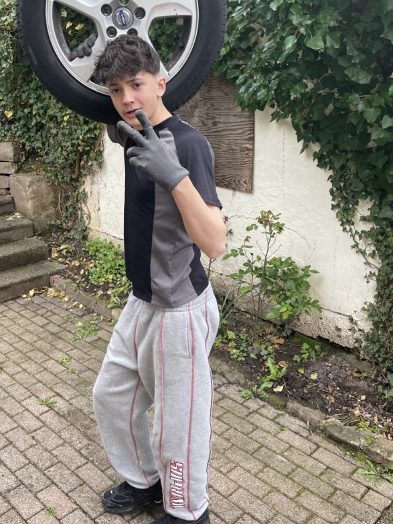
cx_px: 158
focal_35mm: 34
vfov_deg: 53.8
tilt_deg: -14.1
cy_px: 229
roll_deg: +1.3
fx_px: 515
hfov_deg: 41.6
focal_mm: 4.2
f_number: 1.6
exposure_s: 1/206
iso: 32
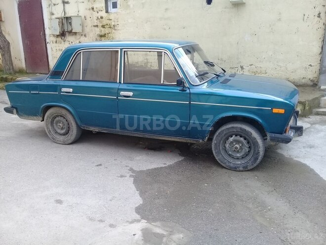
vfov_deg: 45.4
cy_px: 122
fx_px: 292
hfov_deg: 58.4
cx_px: 163
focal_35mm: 31
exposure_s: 1/198
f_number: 2.2
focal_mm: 3.3
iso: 50
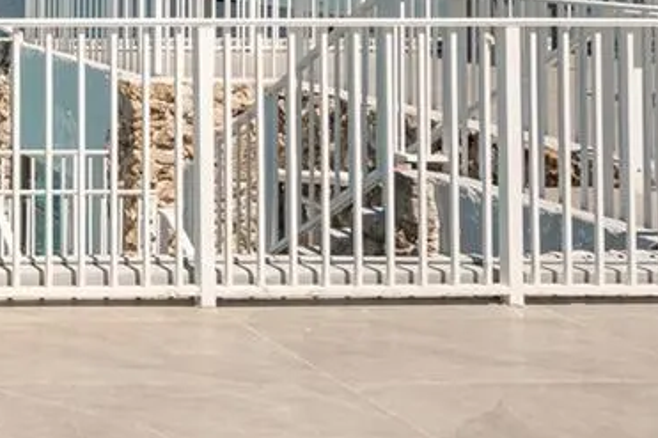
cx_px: -465
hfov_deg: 21.5
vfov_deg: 18.5
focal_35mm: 69
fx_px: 1261
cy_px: -117
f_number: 8
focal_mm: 16
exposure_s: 1/320
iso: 100
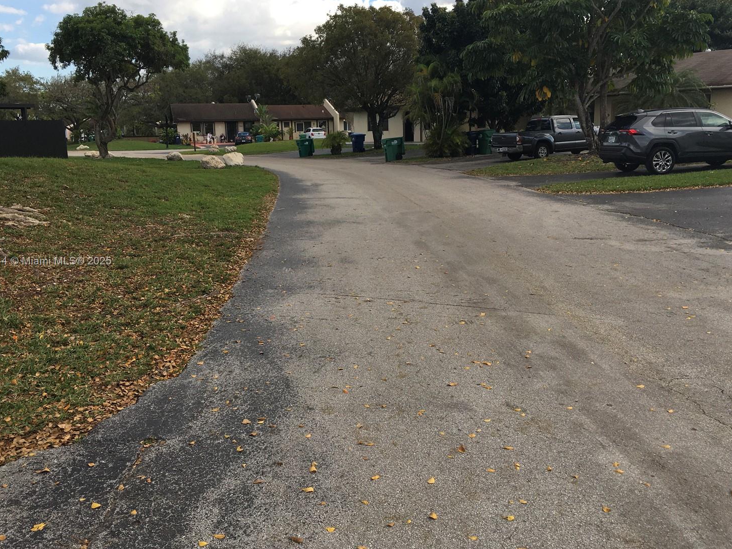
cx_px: 354
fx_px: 677
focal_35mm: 32
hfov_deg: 56.8
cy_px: 262
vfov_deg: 44.2
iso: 25
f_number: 2.2
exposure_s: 1/651
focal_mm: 4.15
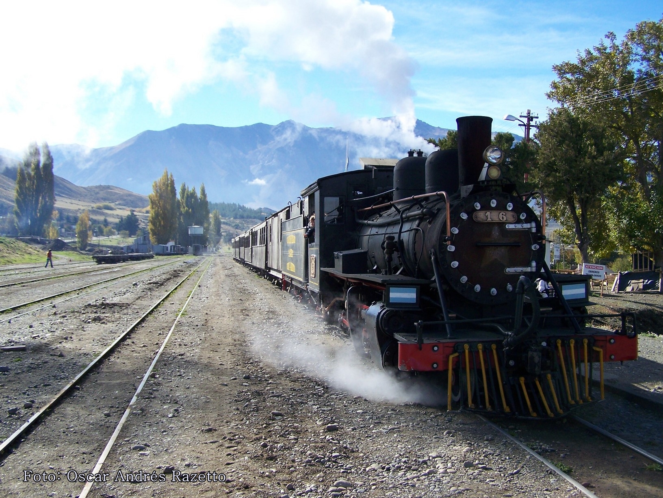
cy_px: 249
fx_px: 728
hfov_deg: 49.0
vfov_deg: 37.8
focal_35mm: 38
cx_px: 332
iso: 80
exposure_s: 1/800
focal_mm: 6.3
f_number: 2.8
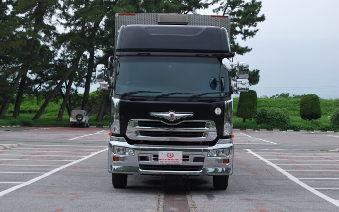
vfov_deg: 15.4
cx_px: 169
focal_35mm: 85
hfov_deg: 24.5
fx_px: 781
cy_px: 103
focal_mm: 55
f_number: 7.1
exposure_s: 1/200
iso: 100
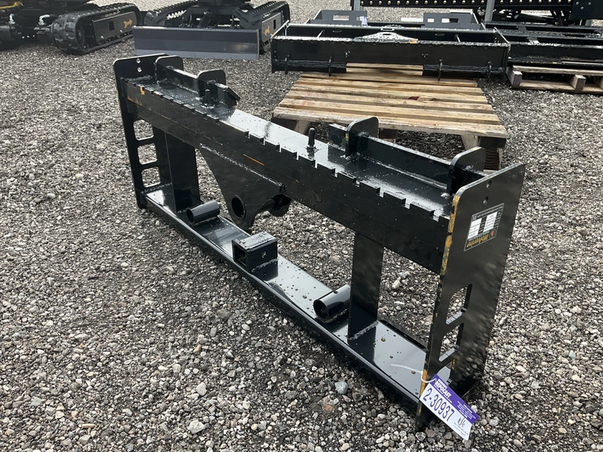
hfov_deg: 61.6
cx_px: 302
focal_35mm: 29
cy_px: 226
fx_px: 505
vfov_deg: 48.3
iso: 25
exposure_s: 1/375
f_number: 1.8
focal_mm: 3
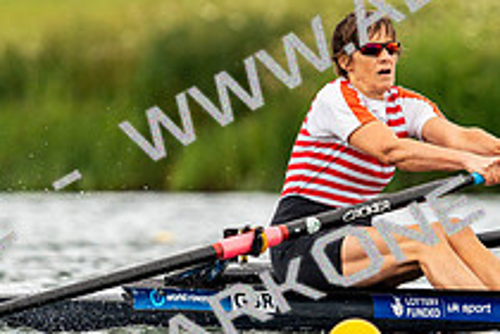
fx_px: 20971
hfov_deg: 1.4
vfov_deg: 0.9
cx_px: 414
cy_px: 168
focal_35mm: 1510
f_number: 6.3
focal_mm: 547
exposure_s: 1/2000
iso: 640
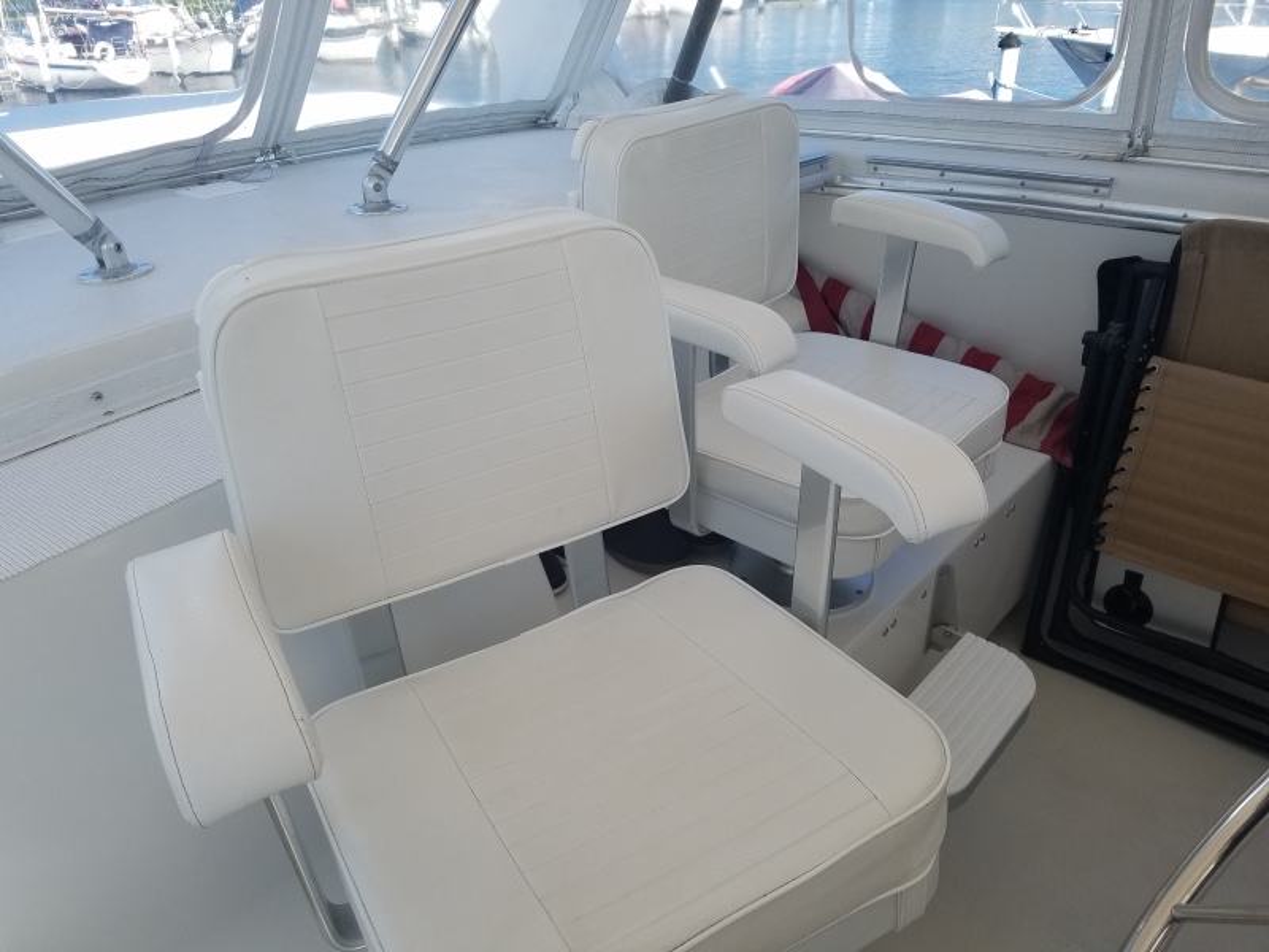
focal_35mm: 26
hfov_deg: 67.3
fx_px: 953
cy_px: 476
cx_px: 634
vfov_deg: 53.1
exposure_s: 1/1388
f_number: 1.7
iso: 50
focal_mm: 4.2
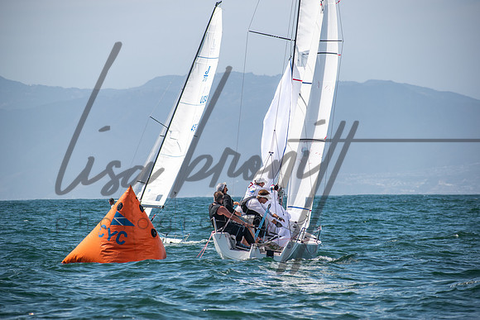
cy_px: 160
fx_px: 2801
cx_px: 240
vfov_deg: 6.5
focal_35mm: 210
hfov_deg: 9.8
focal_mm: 140
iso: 200
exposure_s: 1/1000
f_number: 6.3
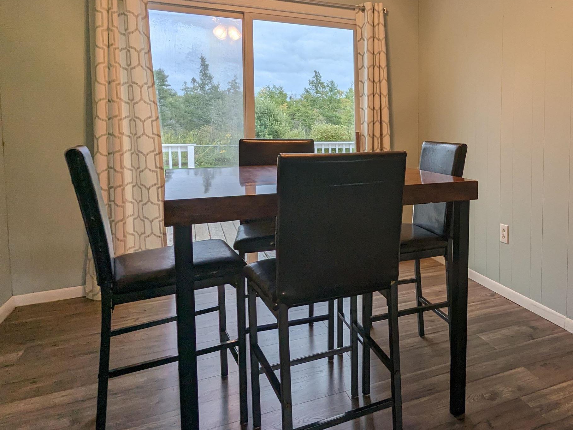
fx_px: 447
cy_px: 153
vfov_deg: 50.7
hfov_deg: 61.3
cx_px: 437
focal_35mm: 27
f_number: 2.2
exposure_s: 1/144
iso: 53
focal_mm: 2.35
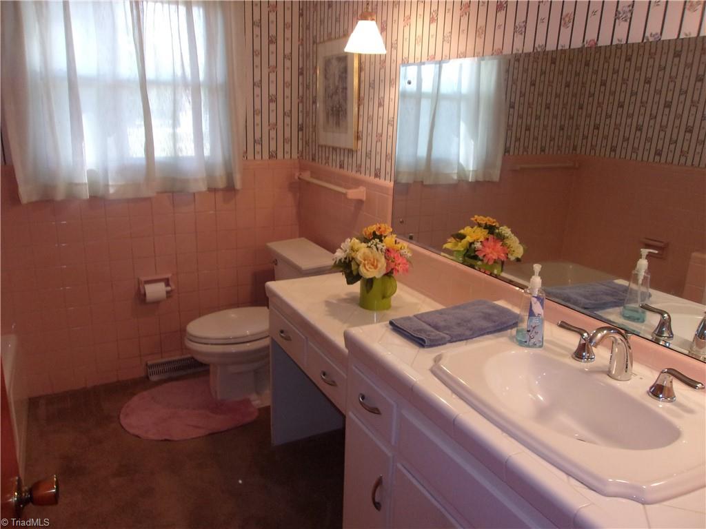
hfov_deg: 65.3
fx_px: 551
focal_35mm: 27
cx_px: 353
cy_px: 264
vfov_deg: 51.4
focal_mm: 4.9
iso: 200
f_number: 3
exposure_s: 1/34
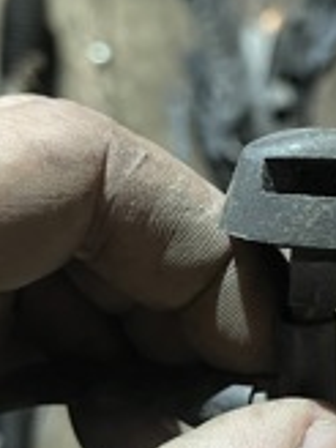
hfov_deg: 19.2
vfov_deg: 25.7
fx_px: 984
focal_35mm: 76
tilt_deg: -70.2
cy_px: 205
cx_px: 270
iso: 500
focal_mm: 5.1
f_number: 1.6
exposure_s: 1/25
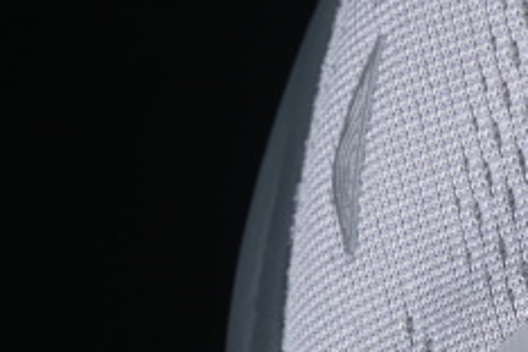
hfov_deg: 7.9
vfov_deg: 5.4
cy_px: 245
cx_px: 681
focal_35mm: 256
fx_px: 3754
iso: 160
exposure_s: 1/60
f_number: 7.1
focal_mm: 50
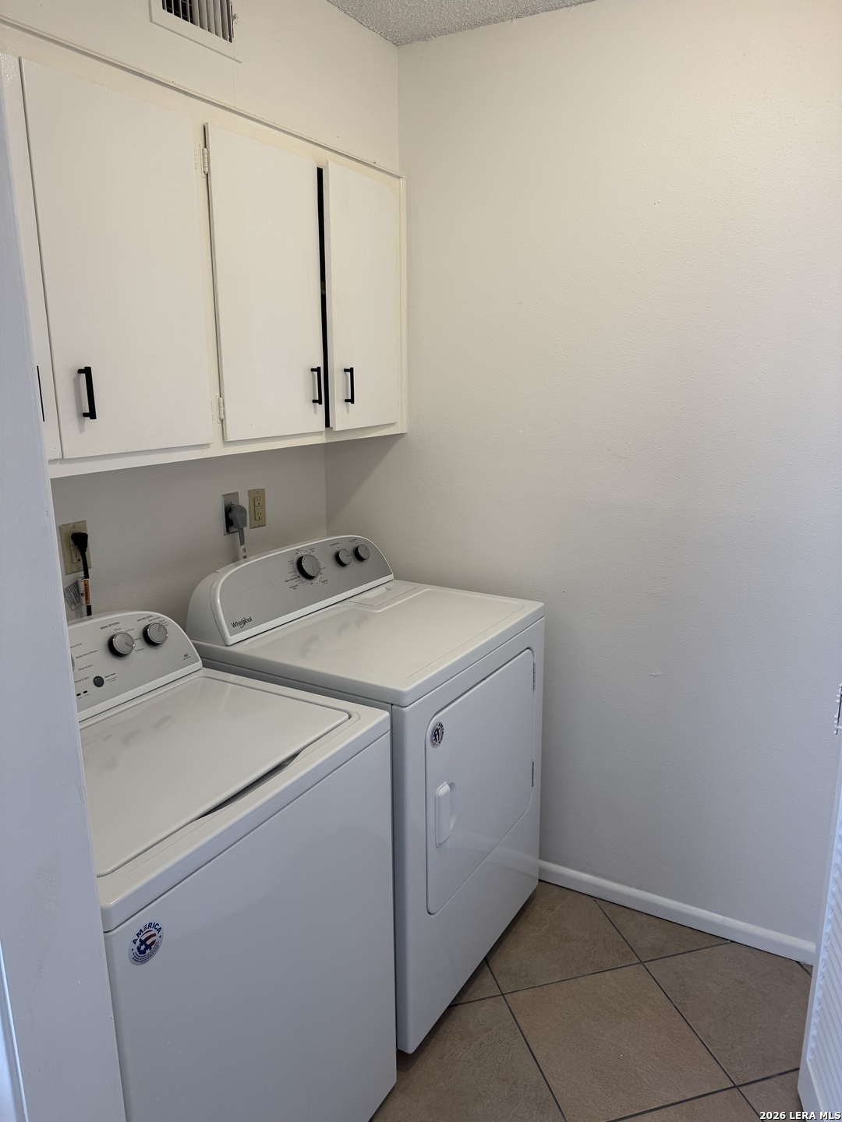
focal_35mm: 24
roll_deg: +0.8
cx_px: 421
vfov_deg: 71.6
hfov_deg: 56.8
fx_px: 778
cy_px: 561
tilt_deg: -13.9
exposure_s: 1/120
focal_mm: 6.76
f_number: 1.78
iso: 80
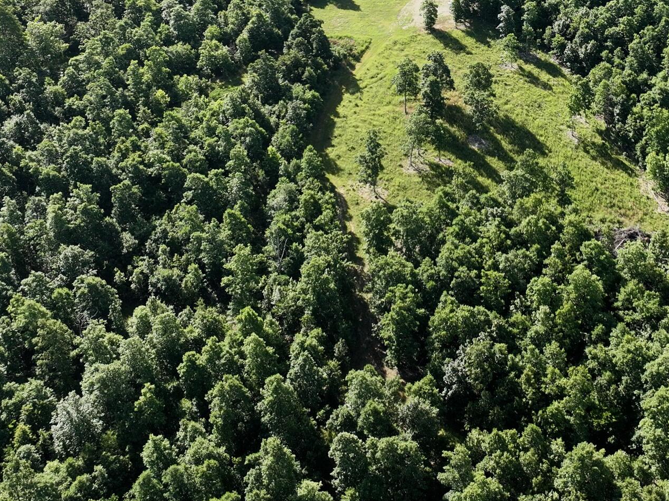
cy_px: 27
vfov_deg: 24.7
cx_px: 471
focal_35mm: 57
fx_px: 1101
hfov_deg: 33.4
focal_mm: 12.29
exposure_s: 1/2000
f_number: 2.8
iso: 180
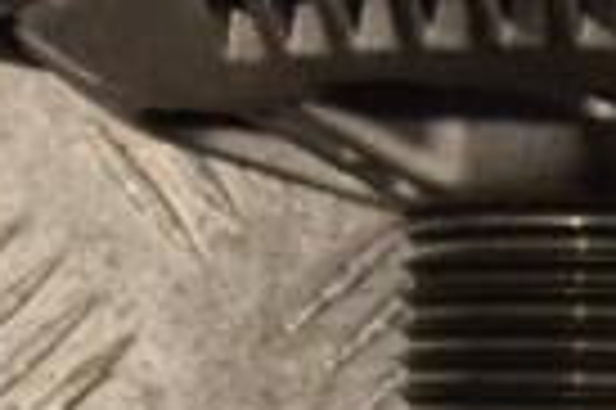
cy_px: -360
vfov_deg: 9.0
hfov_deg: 14.0
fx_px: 2478
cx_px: 571
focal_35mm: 145
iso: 3200
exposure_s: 1/400
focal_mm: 22
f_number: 10
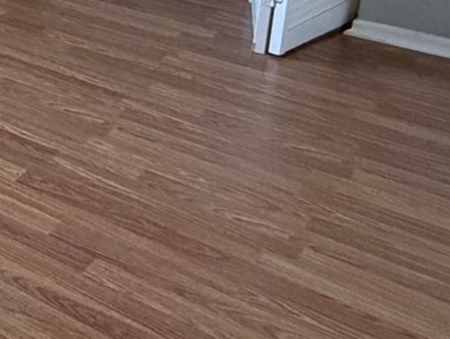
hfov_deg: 18.7
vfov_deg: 19.6
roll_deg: +3.5
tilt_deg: -12.4
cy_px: -156
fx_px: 859
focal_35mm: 66
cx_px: -449
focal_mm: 2.22
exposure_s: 1/112
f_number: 2.2
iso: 320
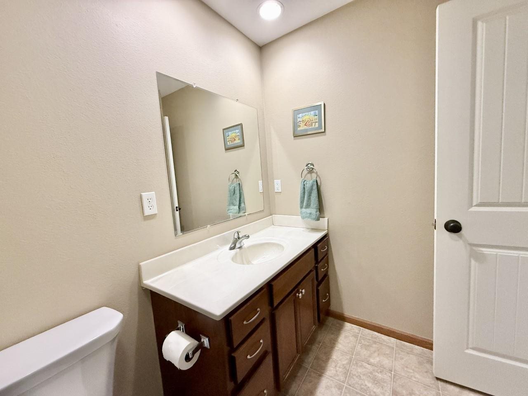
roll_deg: +4.1
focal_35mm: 14
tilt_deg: -6.3
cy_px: 198
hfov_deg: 102.1
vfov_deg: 85.7
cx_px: 264
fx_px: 214
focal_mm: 2.22
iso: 320
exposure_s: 1/120
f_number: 2.2
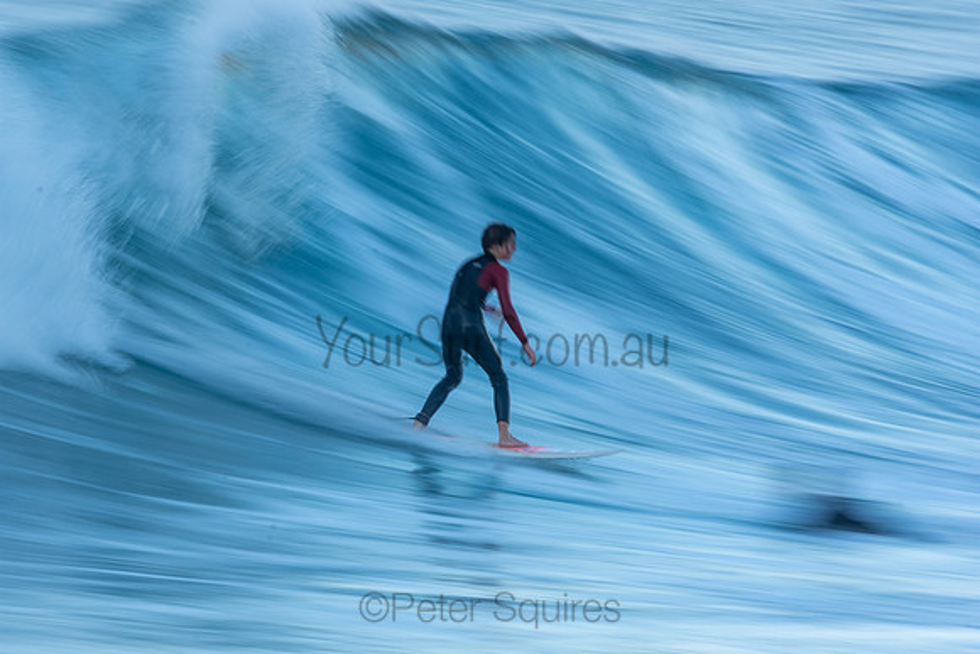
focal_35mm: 750
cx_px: 490
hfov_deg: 2.7
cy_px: 327
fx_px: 20420
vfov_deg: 1.8
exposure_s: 1/20
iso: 100
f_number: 16
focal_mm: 500
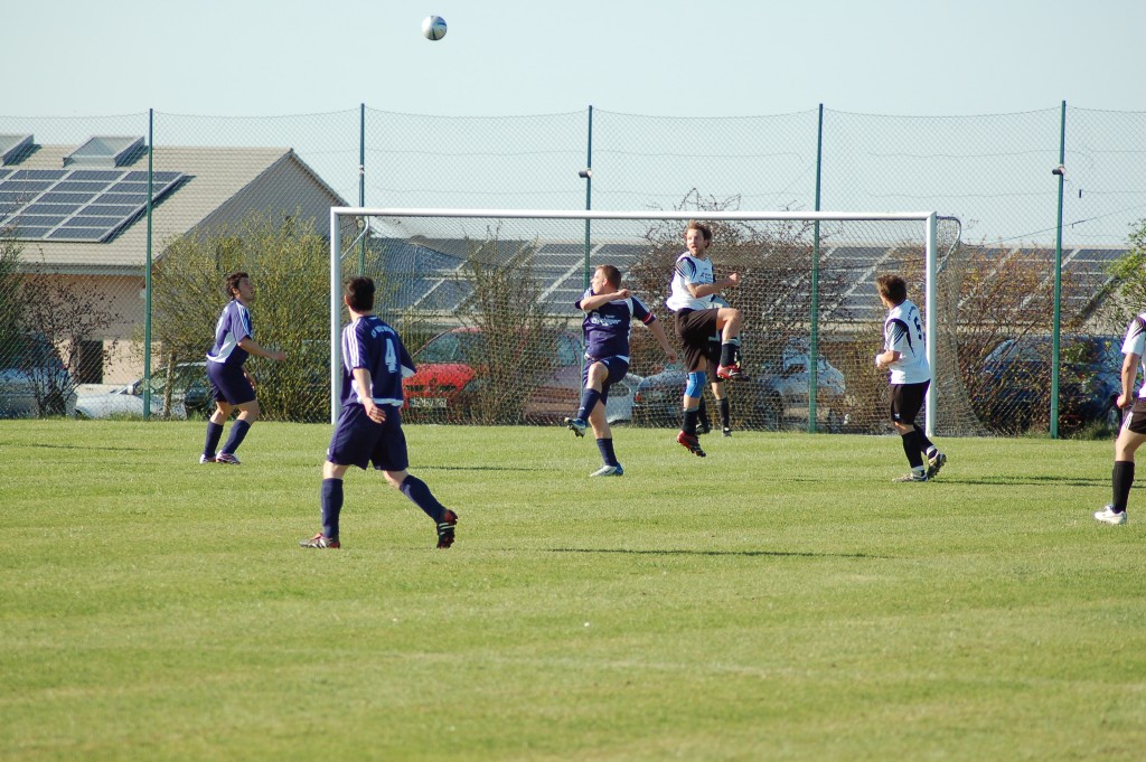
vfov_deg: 5.9
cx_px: 573
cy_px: 381
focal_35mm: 232
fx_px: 7395
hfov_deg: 8.9
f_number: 4.8
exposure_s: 1/1000
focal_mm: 155
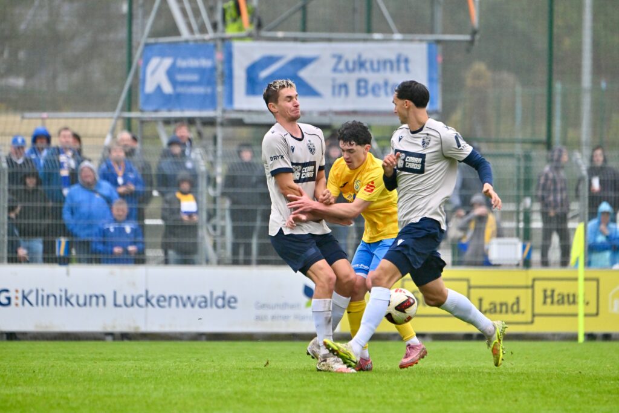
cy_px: 206
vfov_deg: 3.6
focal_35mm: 380
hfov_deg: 5.4
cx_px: 310
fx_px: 6534
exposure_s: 1/1600
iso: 3200
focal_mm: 380
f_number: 5.6
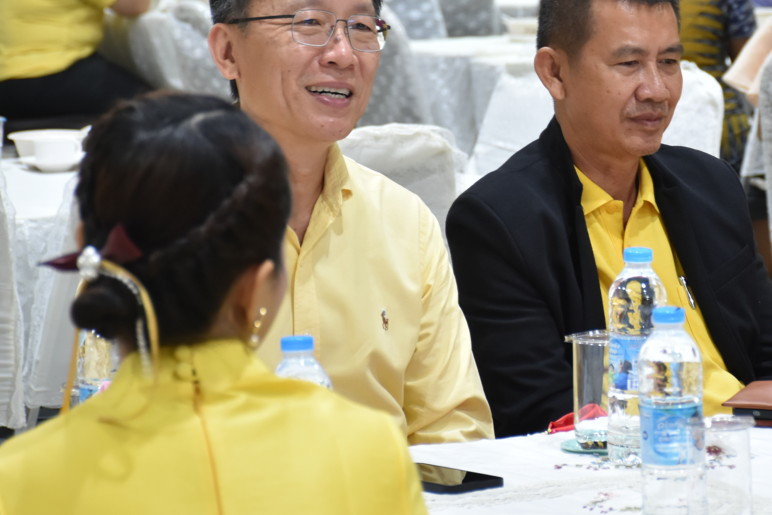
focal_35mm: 214
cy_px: 126
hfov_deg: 9.6
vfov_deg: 6.4
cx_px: 556
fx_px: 4585
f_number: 5.3
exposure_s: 1/25
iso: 800
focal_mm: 85
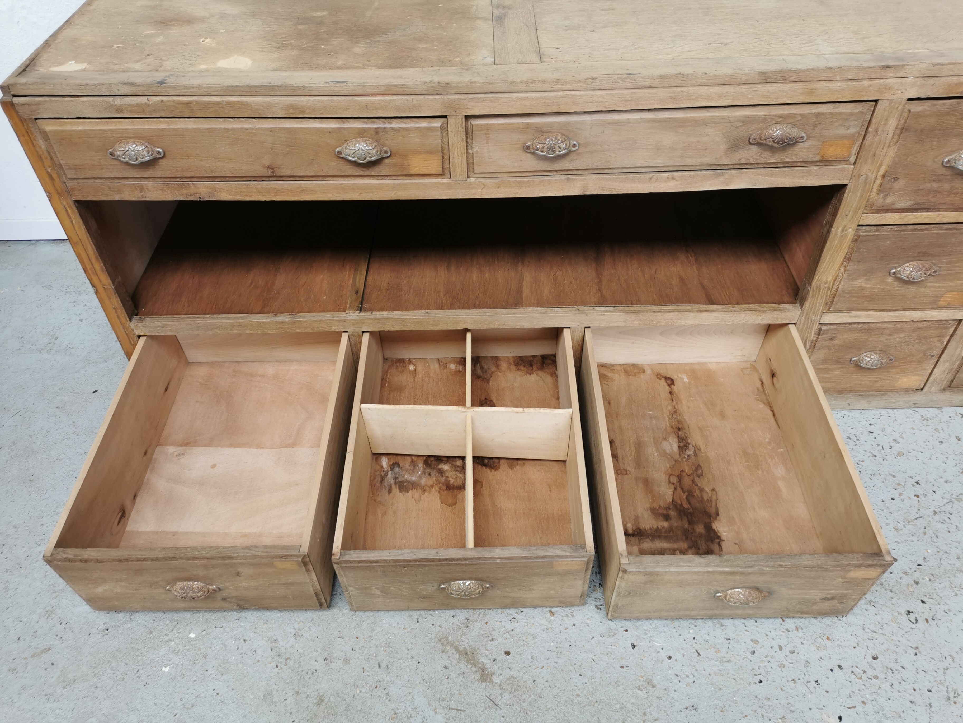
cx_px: 482
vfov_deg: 51.4
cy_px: 362
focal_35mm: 27
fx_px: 751
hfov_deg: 65.3
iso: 50
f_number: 1.8
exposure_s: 1/110
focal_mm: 5.58
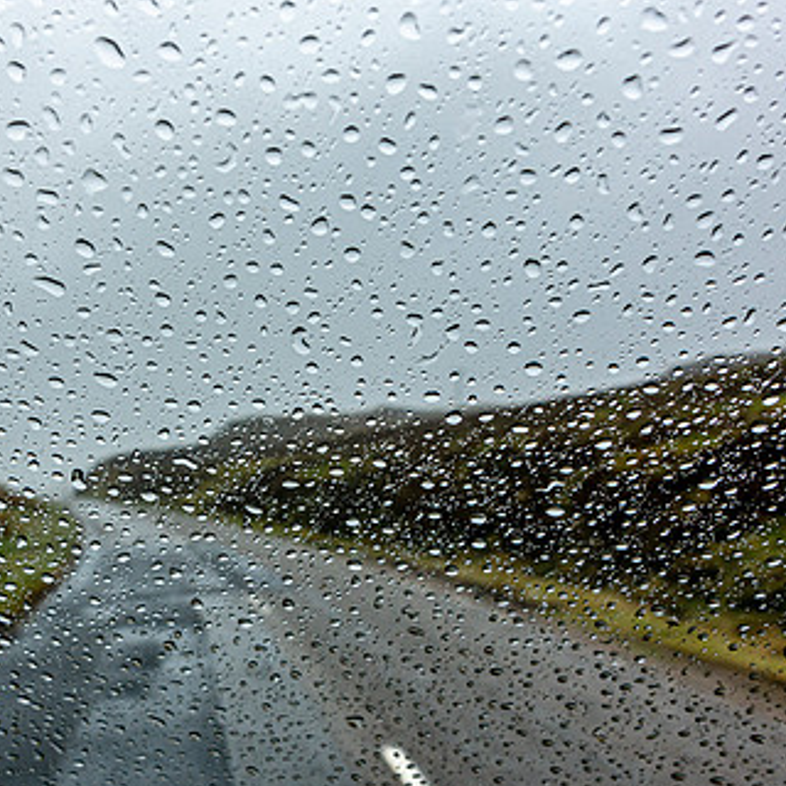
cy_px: 451
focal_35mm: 37
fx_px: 951
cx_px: 228
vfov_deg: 44.8
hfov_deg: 43.9
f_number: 8
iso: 125
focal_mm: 8.8
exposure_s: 1/100
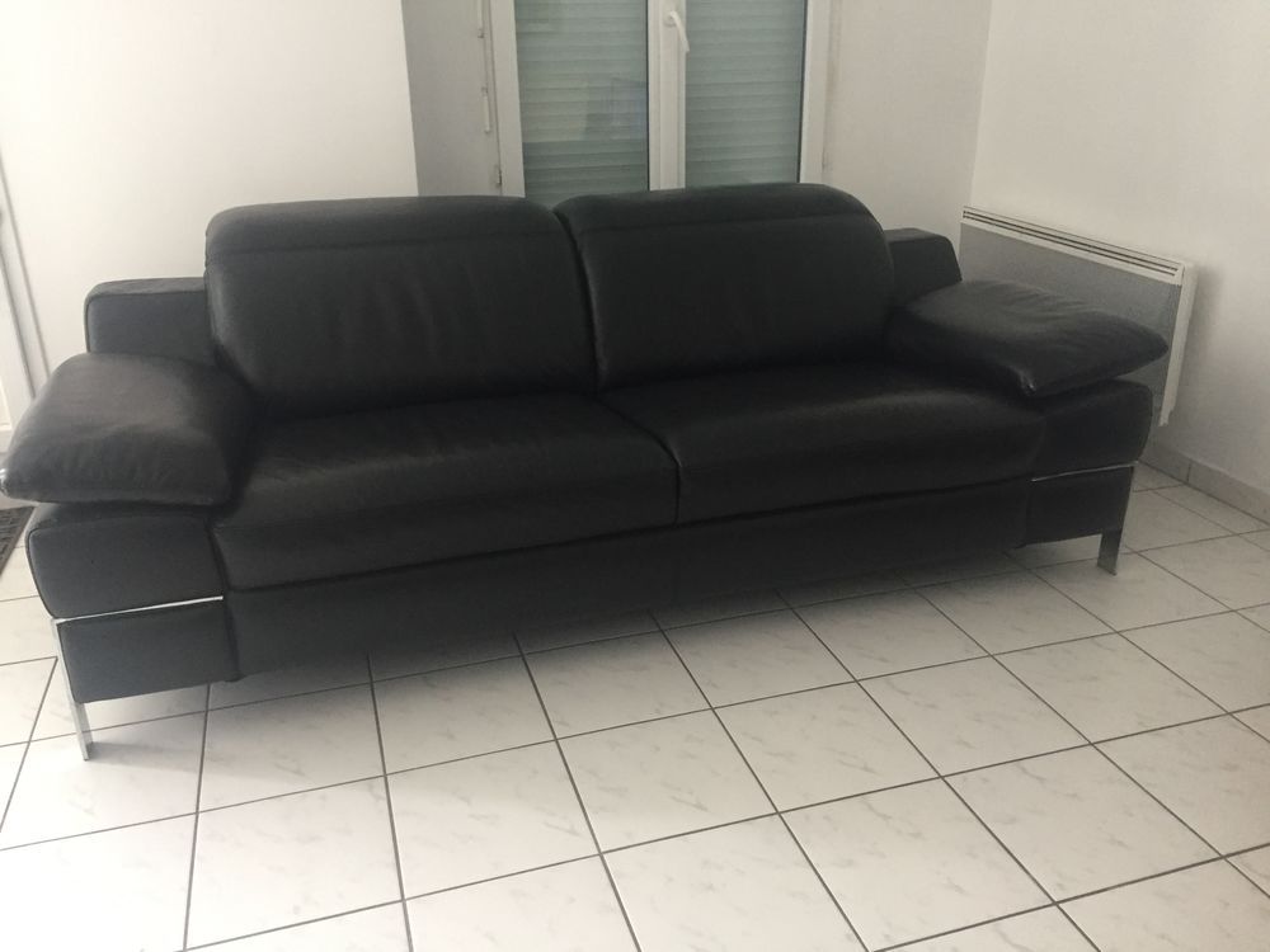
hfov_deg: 61.7
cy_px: 476
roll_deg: -0.2
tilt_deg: -22.4
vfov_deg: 48.2
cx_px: 635
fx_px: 1064
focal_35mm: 29
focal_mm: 4.15
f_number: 2.2
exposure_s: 1/33
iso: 250
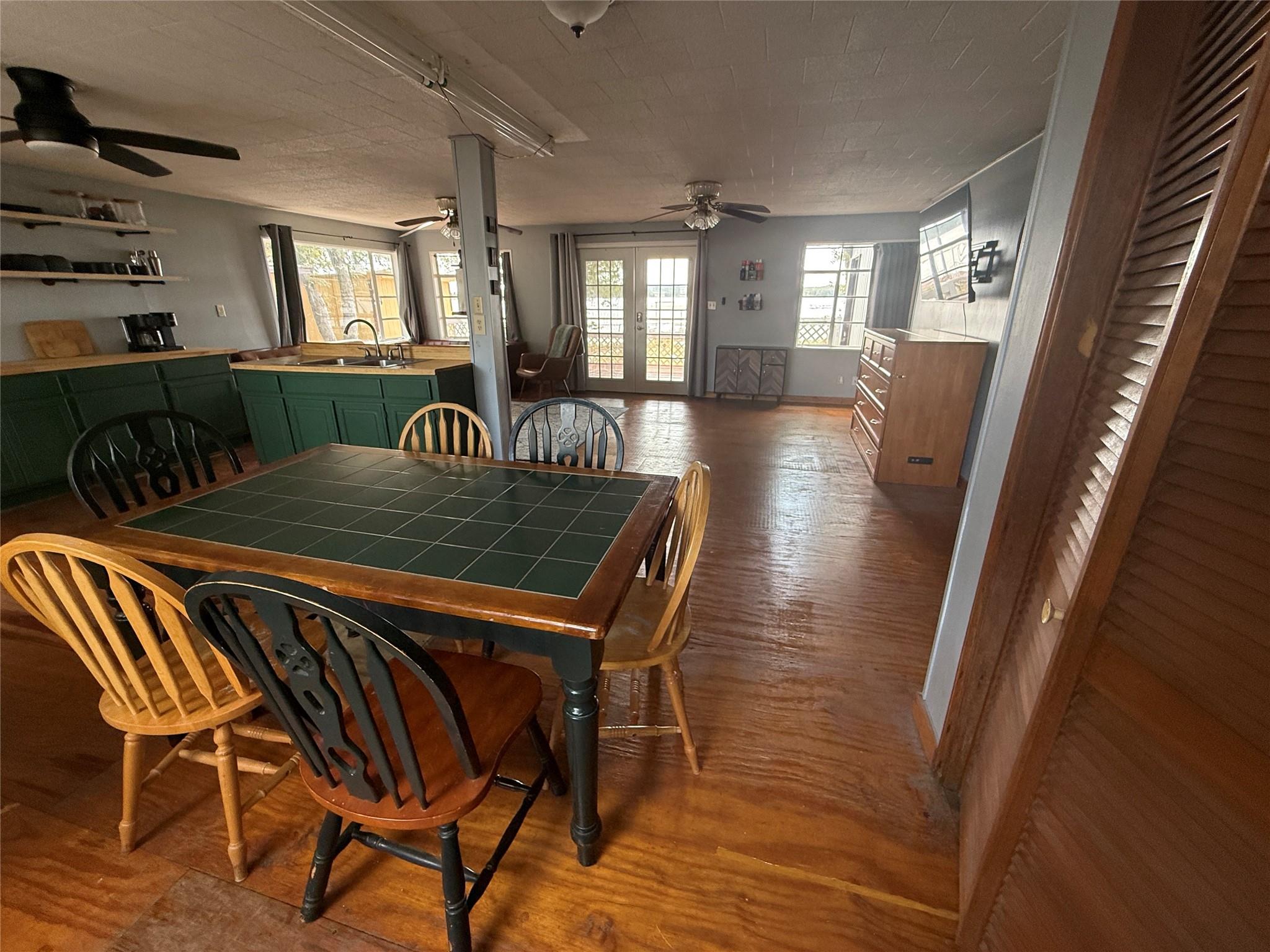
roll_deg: +0.6
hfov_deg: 102.1
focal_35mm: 14
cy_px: 476
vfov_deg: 85.7
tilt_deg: -19.3
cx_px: 635
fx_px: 514
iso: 160
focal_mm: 2.22
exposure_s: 1/99
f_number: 2.2
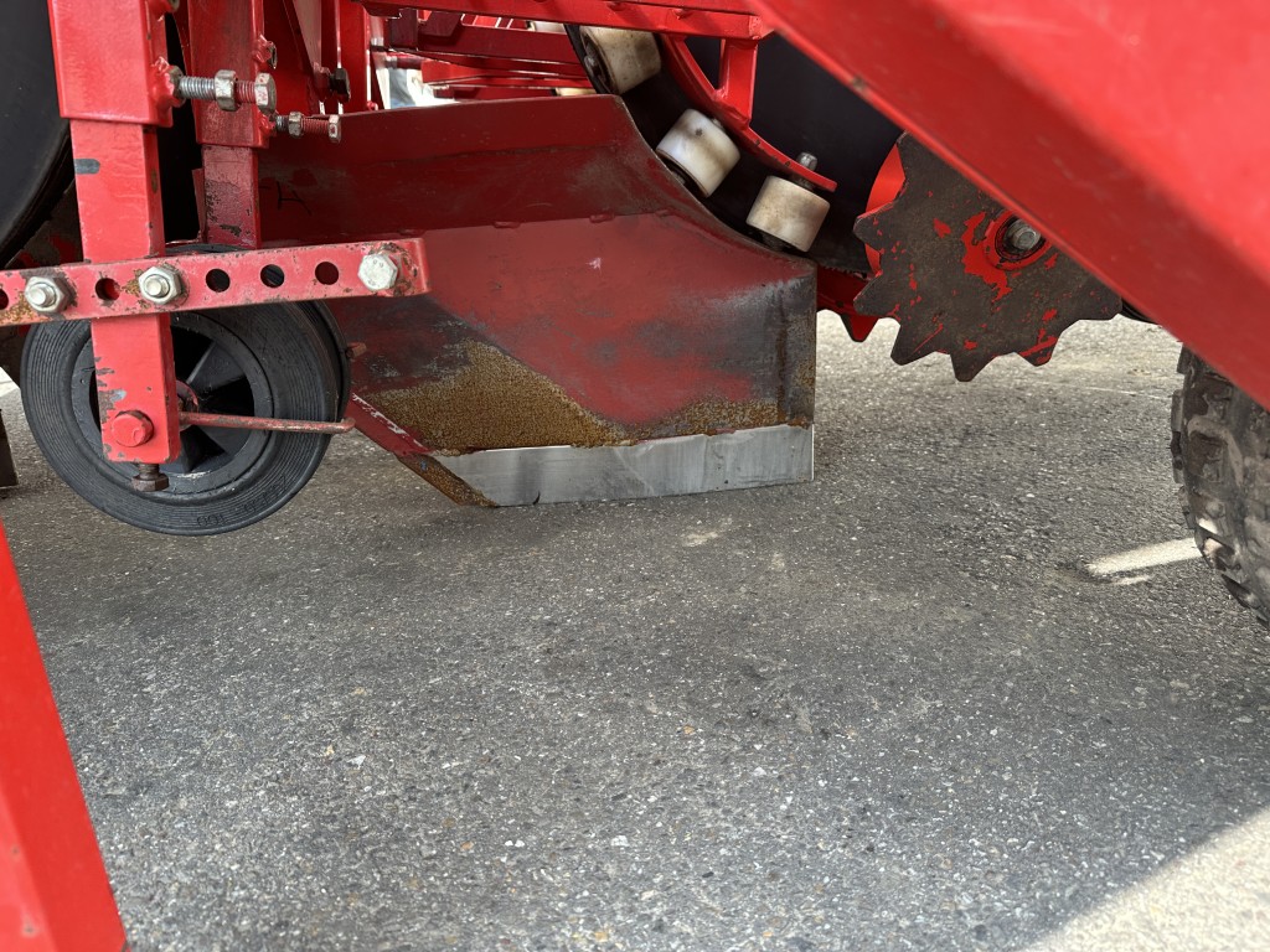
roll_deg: +5.6
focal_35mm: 24
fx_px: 881
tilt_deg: -17.7
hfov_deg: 71.6
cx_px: 635
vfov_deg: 56.8
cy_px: 476
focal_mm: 6.86
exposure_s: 1/234
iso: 64
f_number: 1.78
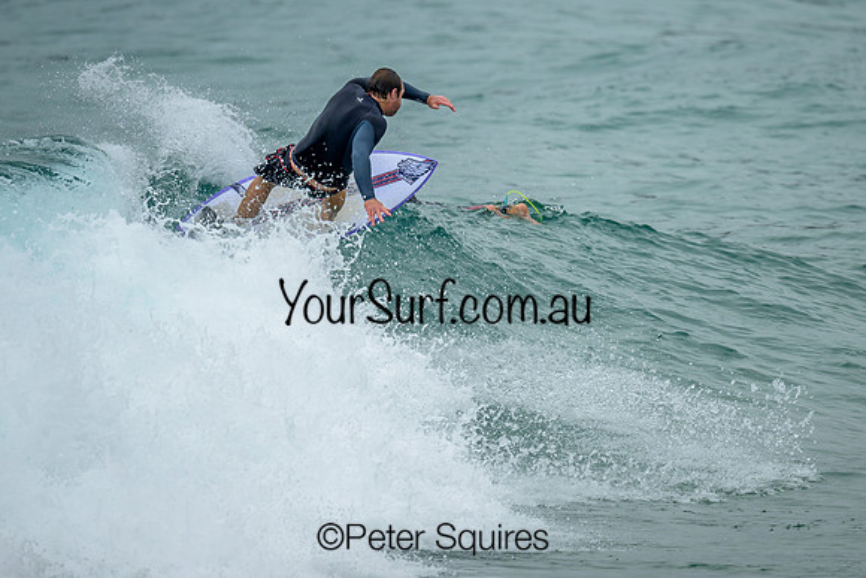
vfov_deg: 1.3
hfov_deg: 1.9
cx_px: 500
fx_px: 26348
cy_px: 218
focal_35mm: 1095
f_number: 6.3
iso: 200
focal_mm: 800
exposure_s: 1/2000
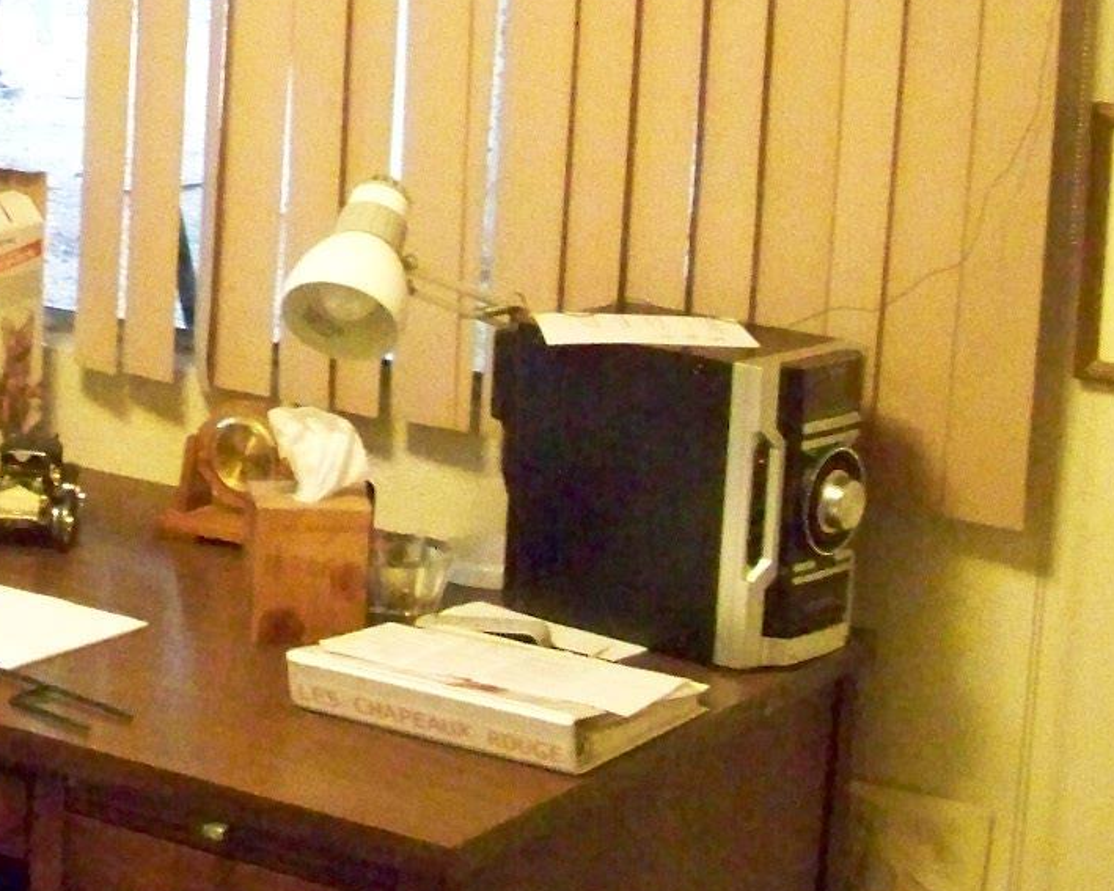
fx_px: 3066
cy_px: 30
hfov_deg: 19.3
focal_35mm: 93
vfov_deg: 16.2
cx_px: -273
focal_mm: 5.85
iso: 1600
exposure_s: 1/25
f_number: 2.8
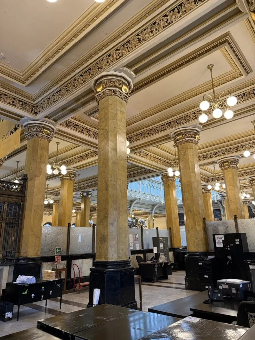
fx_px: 236
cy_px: 170
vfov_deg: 71.6
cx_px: 128
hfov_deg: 56.8
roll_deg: +1.0
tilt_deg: +16.9
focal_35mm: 24
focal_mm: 6.76
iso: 320
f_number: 1.78
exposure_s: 1/60
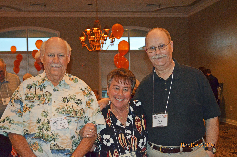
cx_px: 118
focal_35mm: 51
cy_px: 78
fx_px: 335
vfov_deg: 26.4
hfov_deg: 39.0
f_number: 5
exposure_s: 1/60
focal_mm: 34
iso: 3200
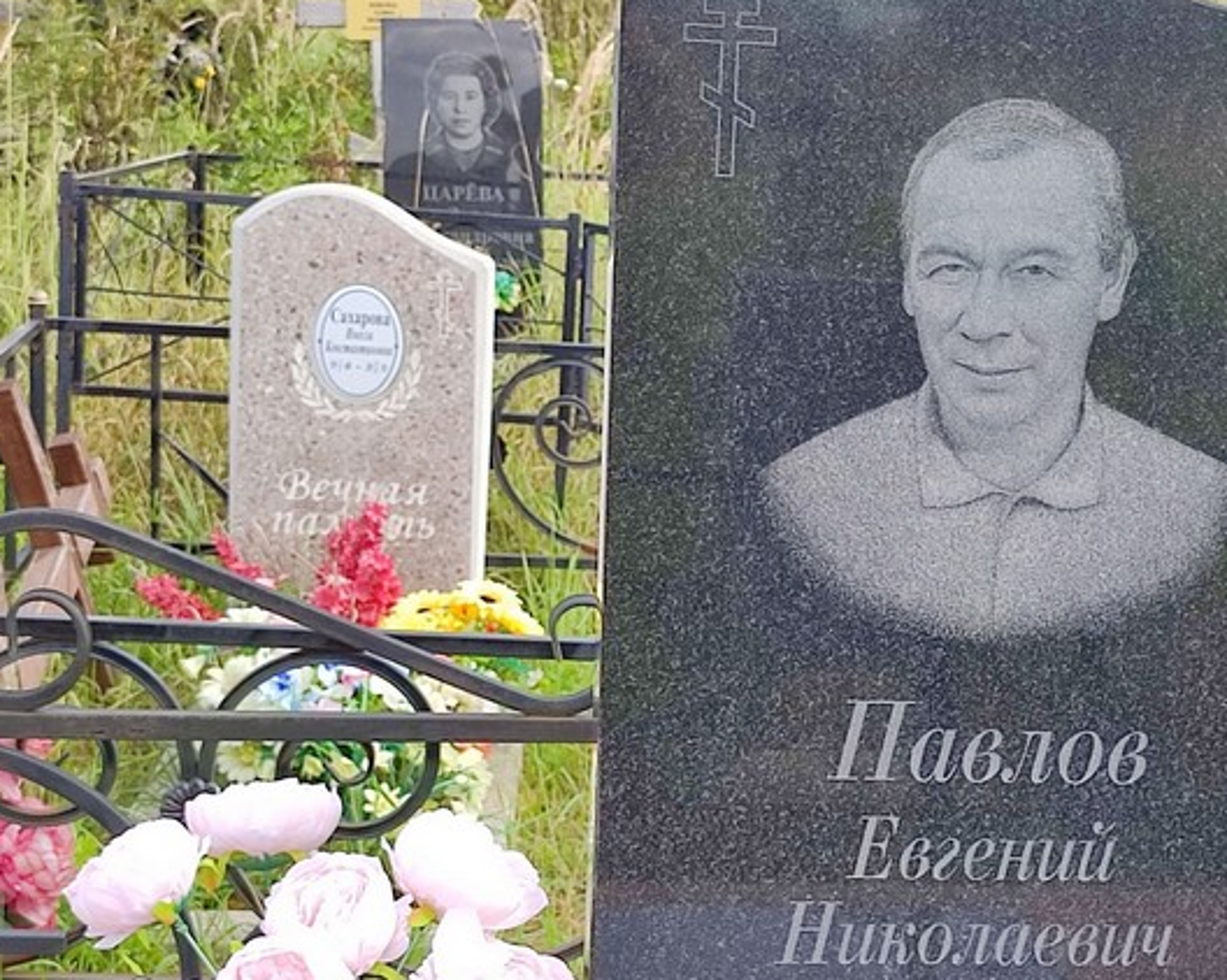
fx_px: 1343
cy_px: 581
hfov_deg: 47.6
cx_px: 895
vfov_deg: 40.0
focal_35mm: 37
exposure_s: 1/148
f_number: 1.9
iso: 50
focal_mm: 6.04
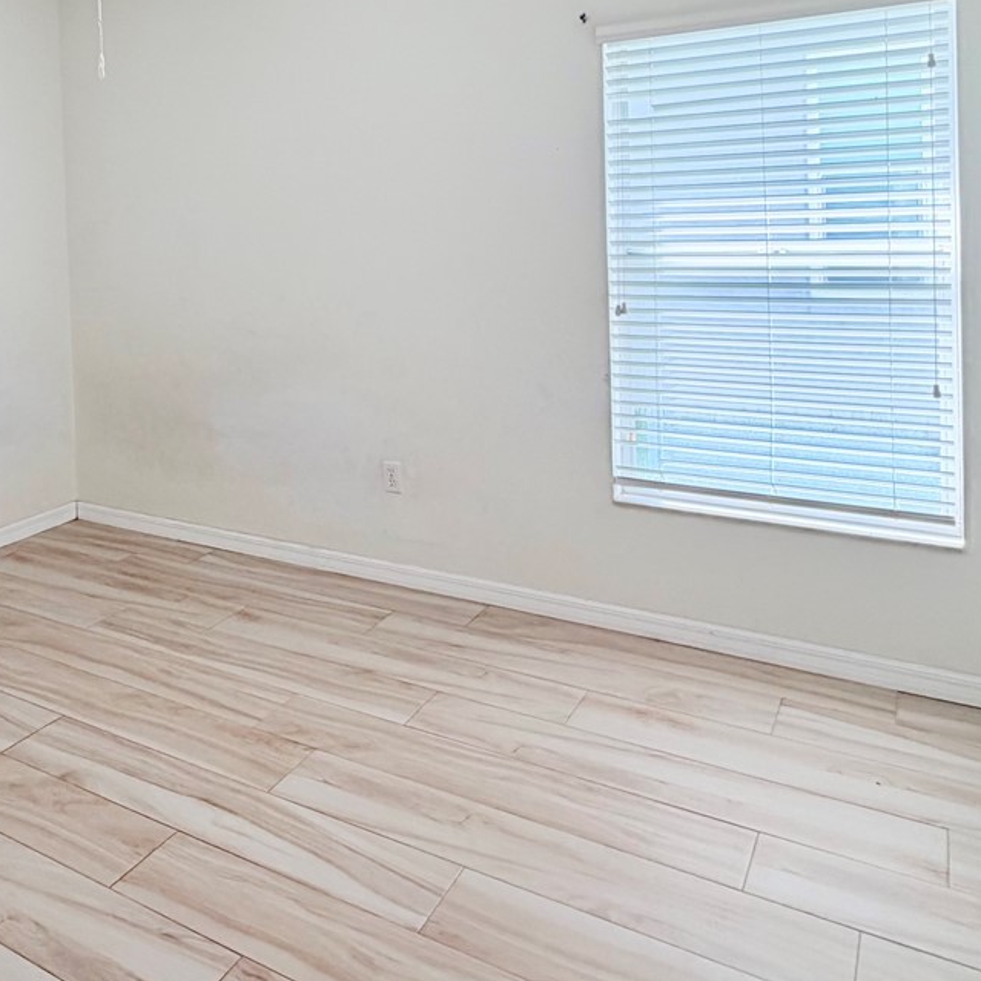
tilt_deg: +0.5
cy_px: 244
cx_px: 227
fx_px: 994
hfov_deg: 50.1
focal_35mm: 31
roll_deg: +2.3
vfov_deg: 50.4
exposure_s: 1/120
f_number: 2.2
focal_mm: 2.22
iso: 64
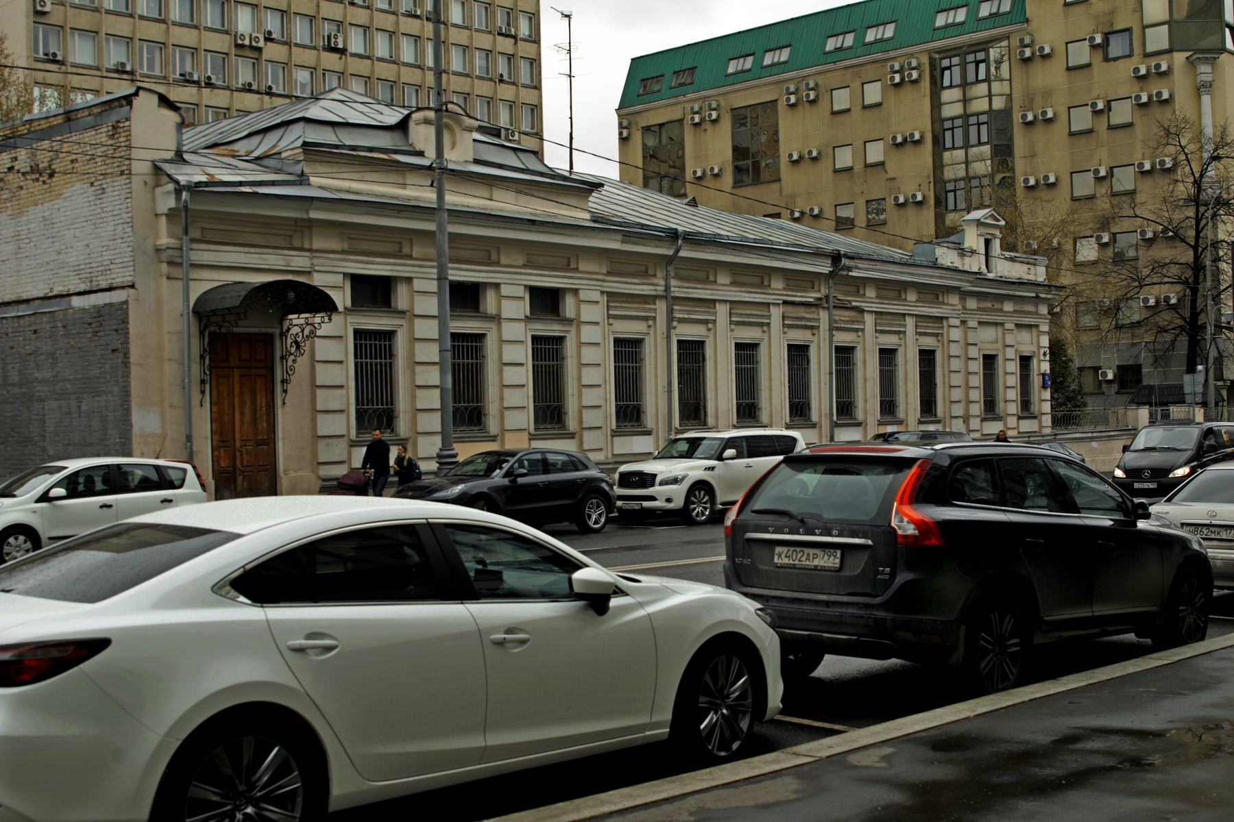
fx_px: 1440
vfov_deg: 31.9
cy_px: 411
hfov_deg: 46.4
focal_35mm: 42
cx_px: 617
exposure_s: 1/160
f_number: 5
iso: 100
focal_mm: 28
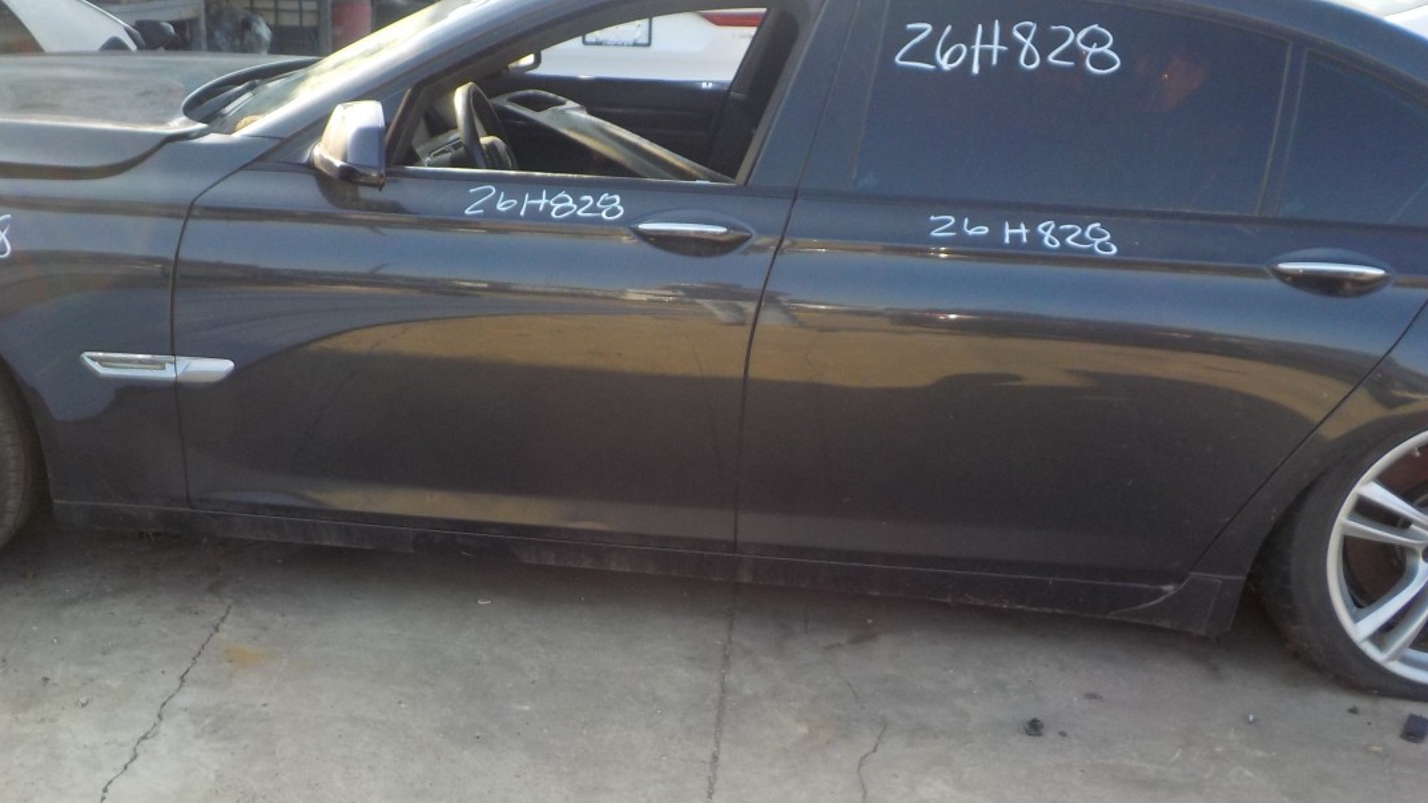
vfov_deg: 30.4
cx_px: 627
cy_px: 426
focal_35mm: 39
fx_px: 1476
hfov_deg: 51.5
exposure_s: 1/250
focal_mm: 4.1
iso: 125
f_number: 3.3
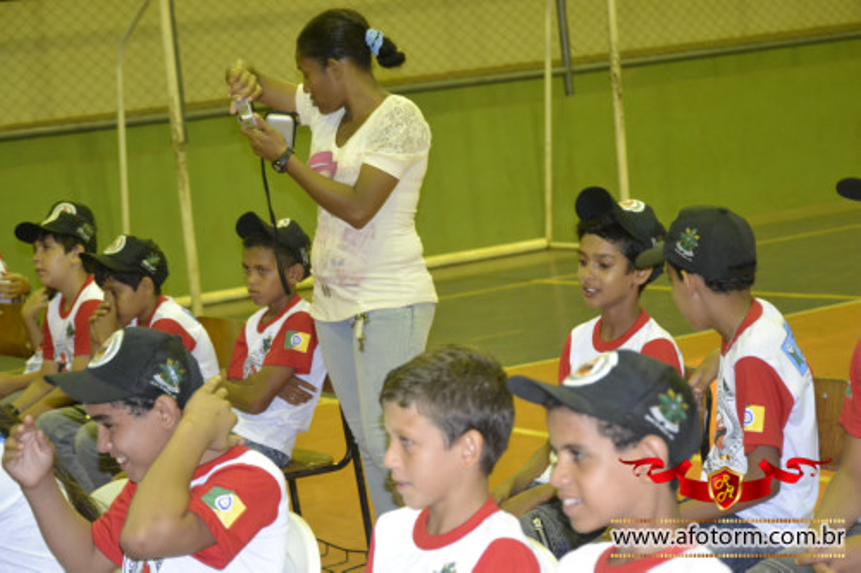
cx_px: 430
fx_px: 2367
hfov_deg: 20.6
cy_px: 286
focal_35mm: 99
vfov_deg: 13.8
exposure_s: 1/60
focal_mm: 66
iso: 3200
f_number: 5.3
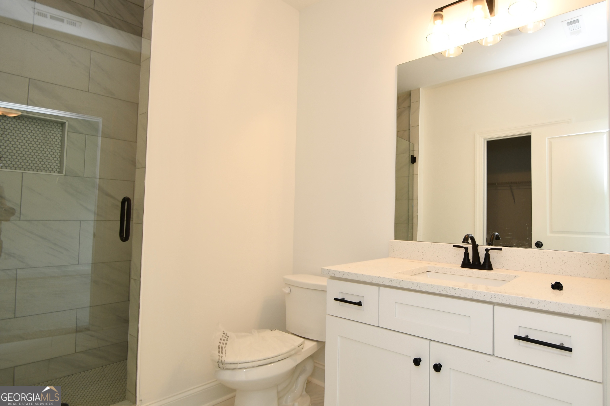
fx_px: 254
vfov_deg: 77.3
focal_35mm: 15
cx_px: 305
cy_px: 203
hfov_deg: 100.4
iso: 200
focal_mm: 10
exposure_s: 1/60
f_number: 4
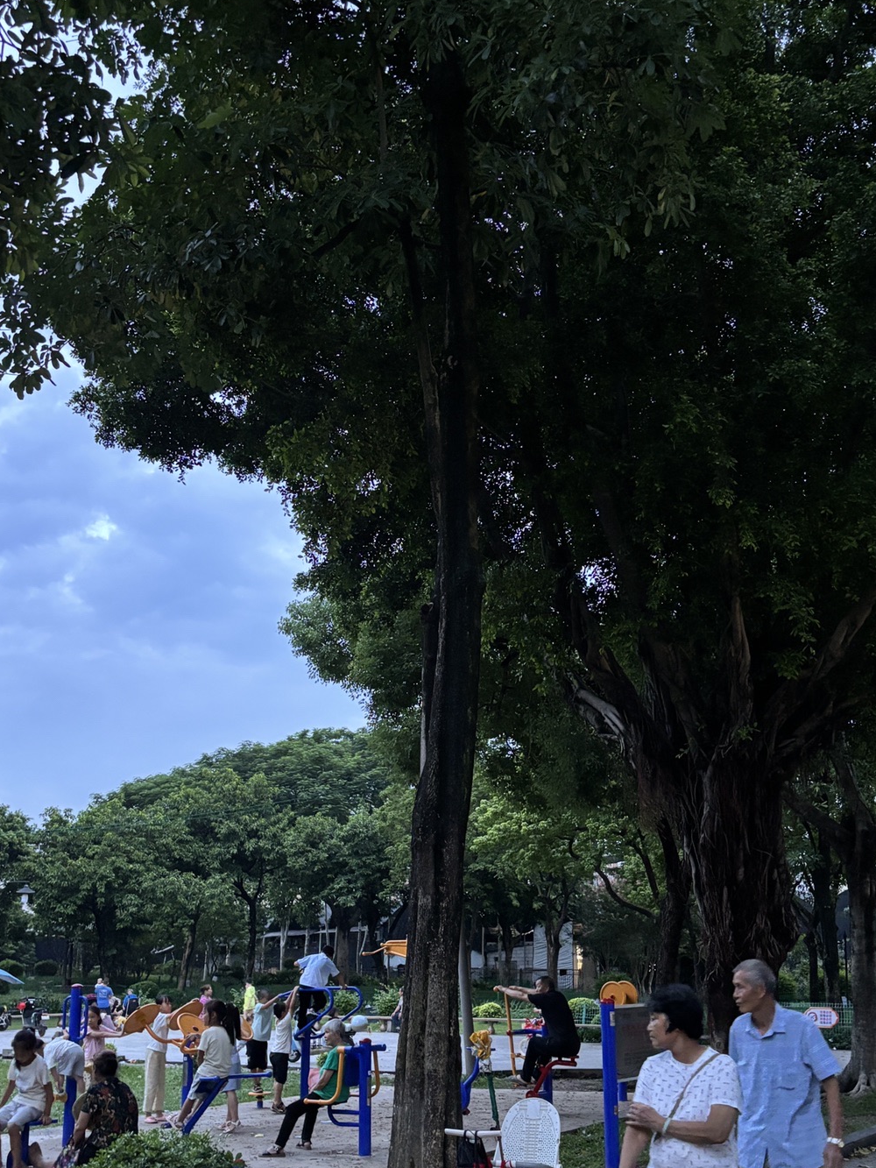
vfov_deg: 47.8
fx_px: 1316
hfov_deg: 36.8
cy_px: 641
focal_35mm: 39
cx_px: 443
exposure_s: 1/32
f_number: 1.6
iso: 640
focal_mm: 5.96
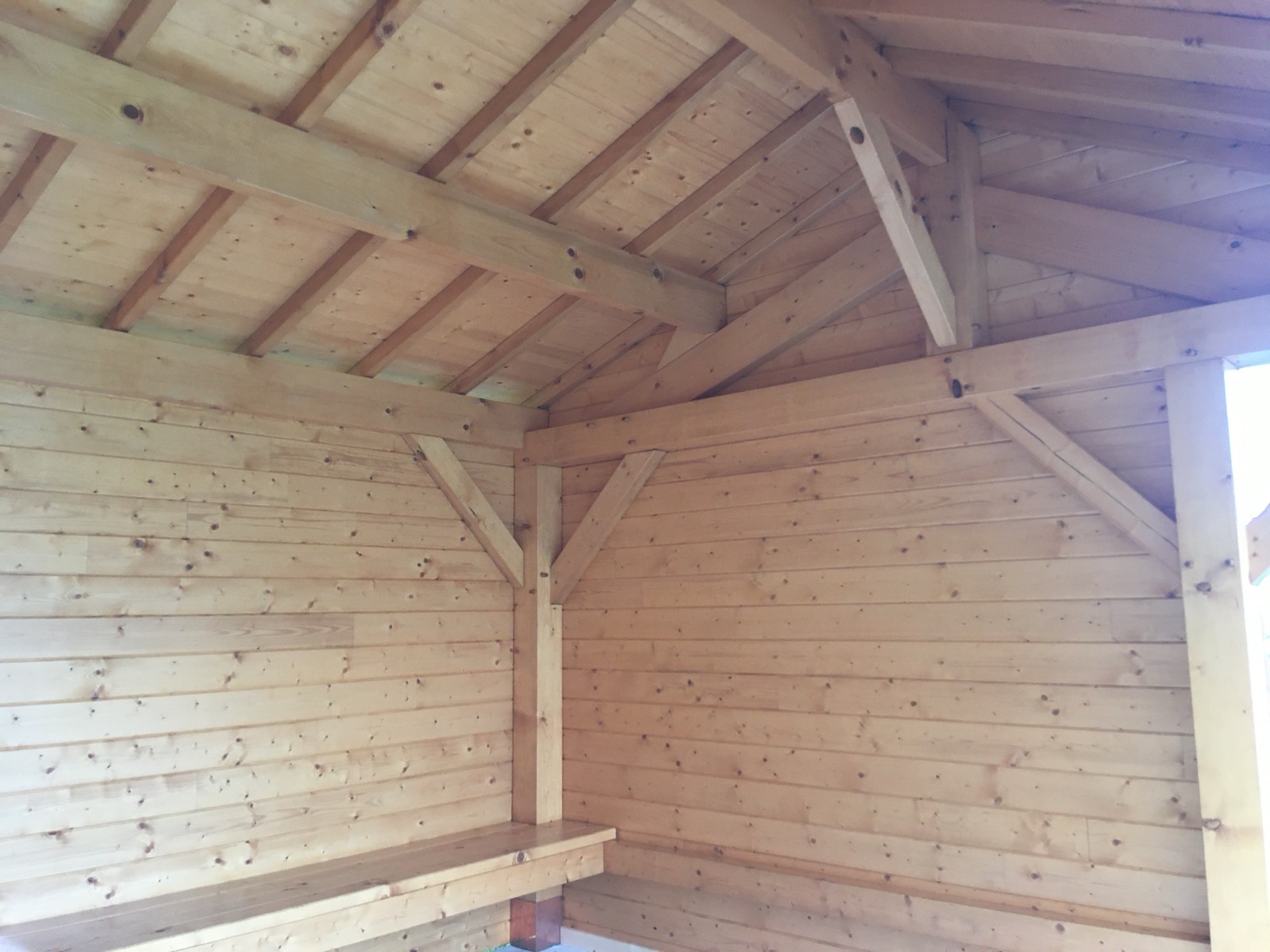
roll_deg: +2.6
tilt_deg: +8.2
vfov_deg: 48.2
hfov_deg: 61.7
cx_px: 635
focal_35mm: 29
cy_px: 476
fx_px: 1064
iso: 125
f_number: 2.2
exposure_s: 1/33
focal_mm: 4.15
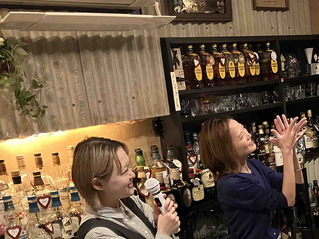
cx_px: 269
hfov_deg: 31.1
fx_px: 553
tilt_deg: -13.1
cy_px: 204
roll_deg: +5.8
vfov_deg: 23.9
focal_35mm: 60
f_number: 1.8
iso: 500
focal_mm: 3.99
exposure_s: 1/25
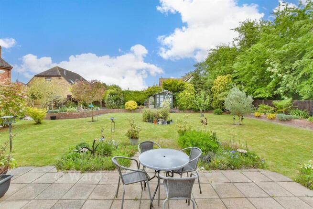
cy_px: 104
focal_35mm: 15
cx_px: 156
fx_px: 130
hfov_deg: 100.4
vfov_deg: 77.4
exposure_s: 1/160
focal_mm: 10
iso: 500
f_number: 6.3
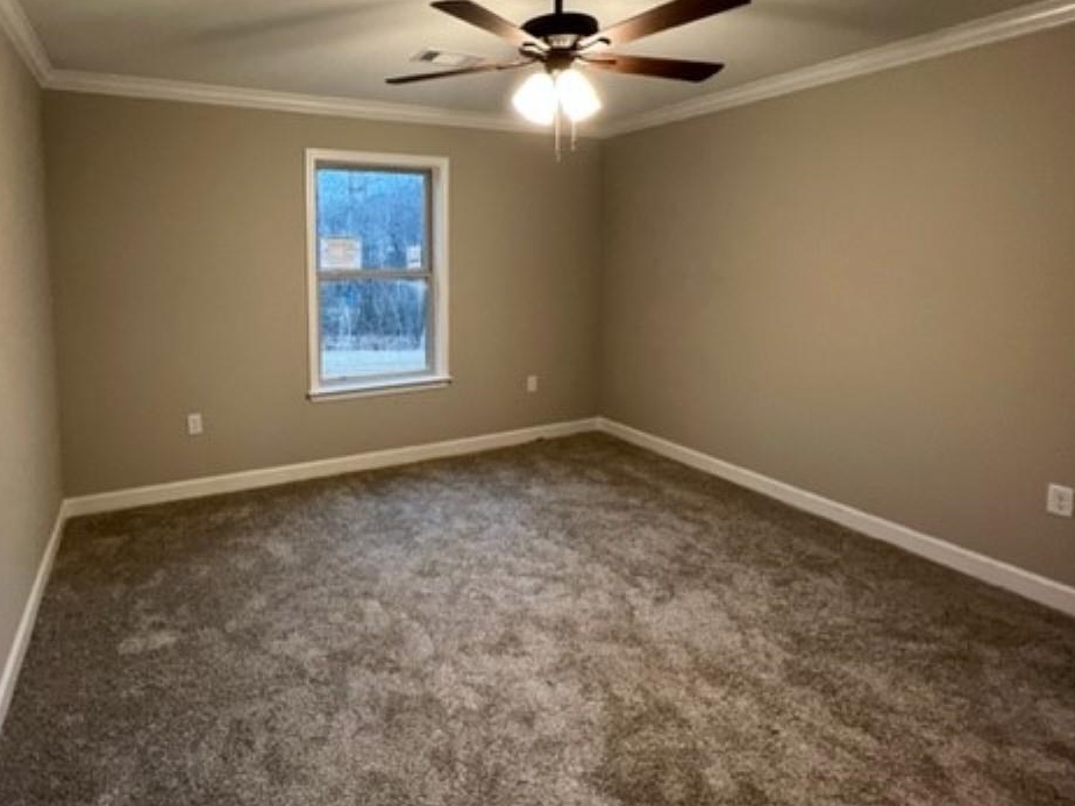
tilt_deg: -3.8
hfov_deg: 86.5
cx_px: 421
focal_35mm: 18
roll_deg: +1.1
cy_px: 295
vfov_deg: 70.3
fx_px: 559
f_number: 1.8
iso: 250
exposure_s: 1/60
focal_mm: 1.57
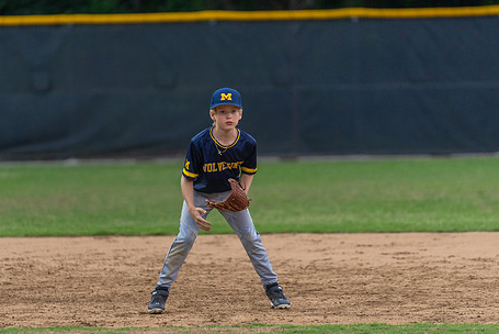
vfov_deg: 5.0
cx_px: 183
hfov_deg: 7.5
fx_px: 3814
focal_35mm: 275
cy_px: 177
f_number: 2.8
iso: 1000
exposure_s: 1/1000
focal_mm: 200
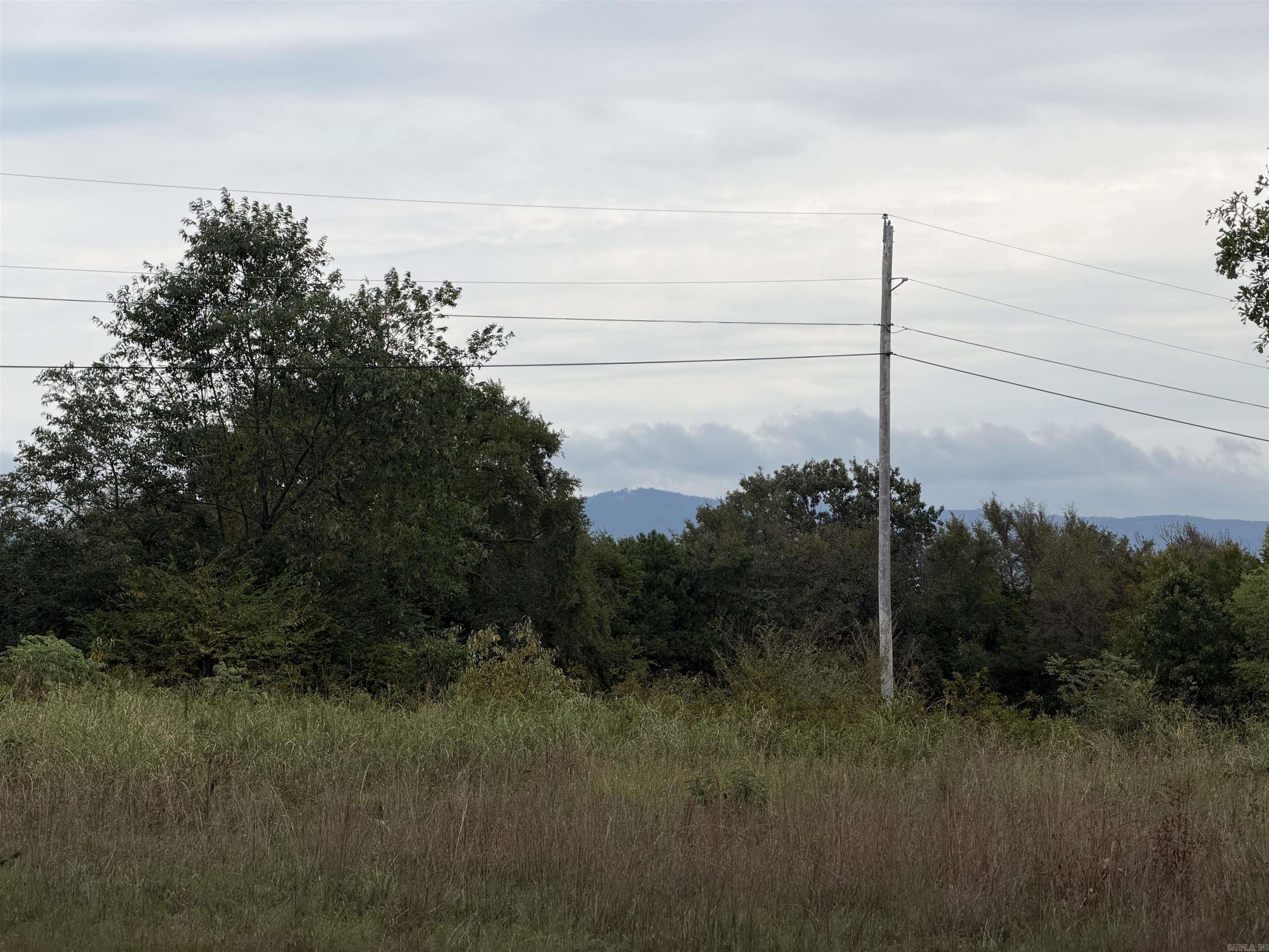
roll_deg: +2.0
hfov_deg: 19.6
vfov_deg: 14.8
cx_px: 634
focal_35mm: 100
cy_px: 476
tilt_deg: +3.2
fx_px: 3666
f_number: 2.8
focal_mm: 16.89
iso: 40
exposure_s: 1/638
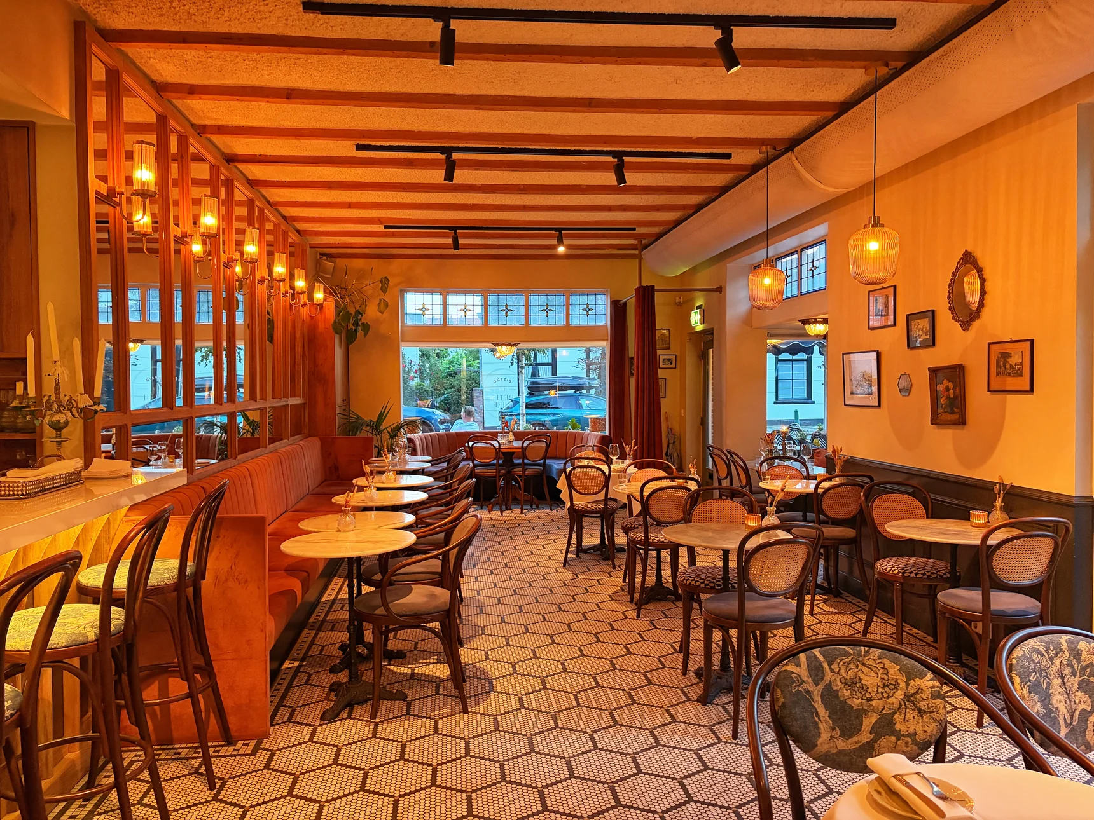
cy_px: 410
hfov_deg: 67.3
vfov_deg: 53.1
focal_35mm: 26
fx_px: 822
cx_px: 547
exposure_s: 1/33
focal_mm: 5.96
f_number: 1.6
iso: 400
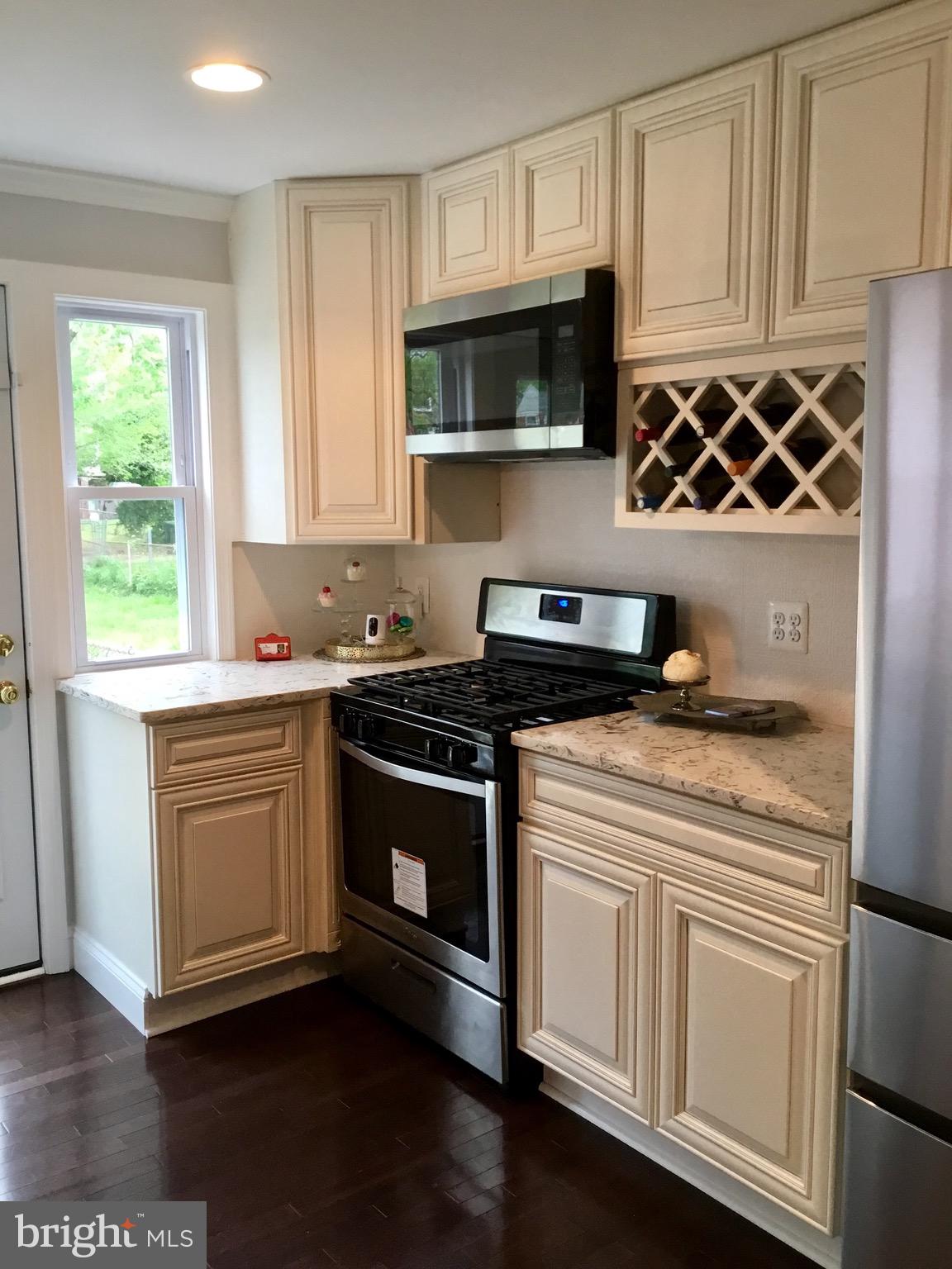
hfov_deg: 45.4
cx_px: 476
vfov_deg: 58.4
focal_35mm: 31
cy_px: 634
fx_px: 1137
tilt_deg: -7.2
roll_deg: +0.6
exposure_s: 1/30
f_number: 2.4
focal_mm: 3.3
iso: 64
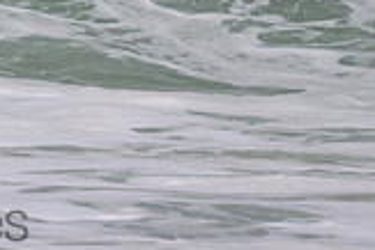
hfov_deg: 0.7
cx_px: -150
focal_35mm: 2927
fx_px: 30516
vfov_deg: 0.5
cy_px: -159
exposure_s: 1/2000
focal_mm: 600
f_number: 11
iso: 560
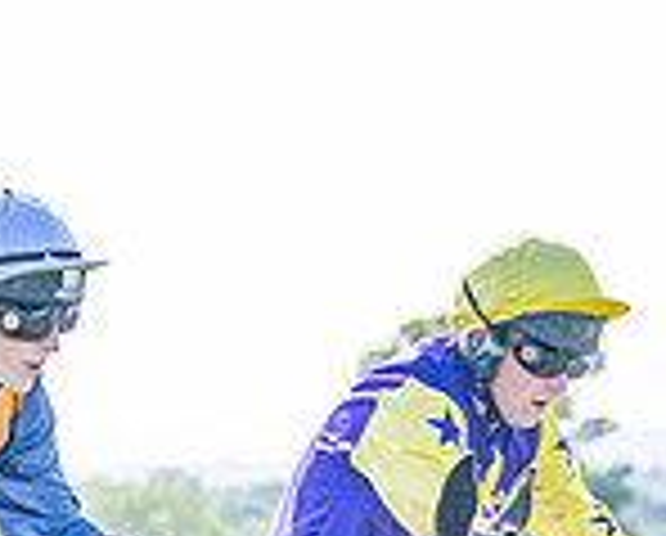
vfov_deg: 3.9
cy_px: 875
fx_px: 7920
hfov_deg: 4.8
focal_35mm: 401
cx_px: 282
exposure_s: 1/1250
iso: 320
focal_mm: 70
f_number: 4
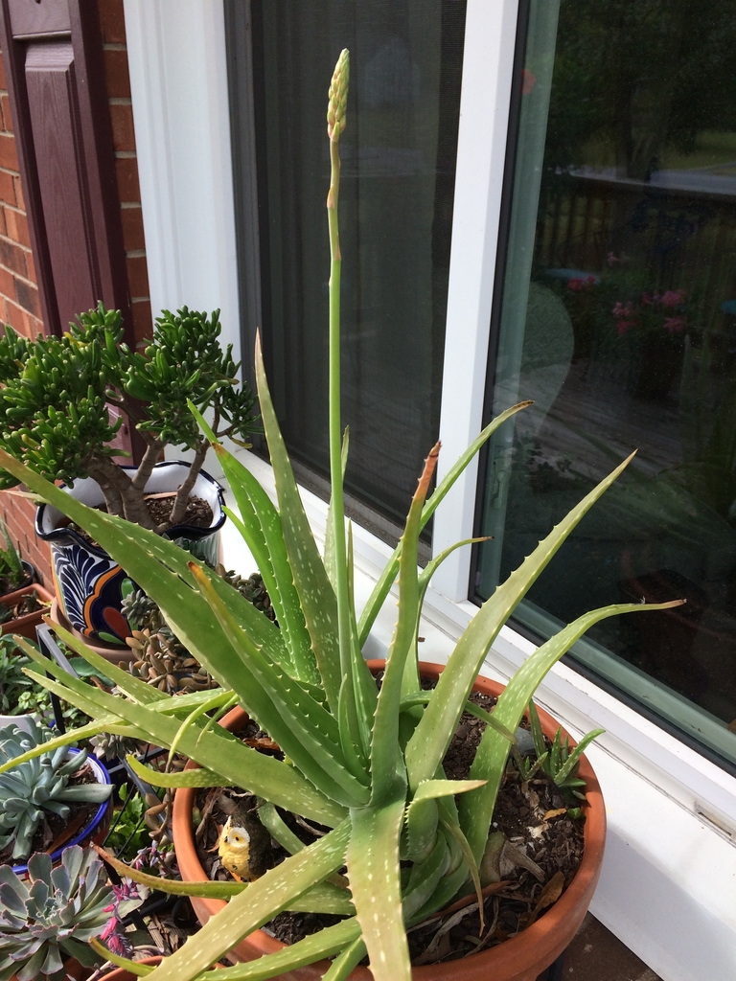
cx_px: 368
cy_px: 490
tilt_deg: -27.3
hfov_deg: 48.2
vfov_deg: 61.7
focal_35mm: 29
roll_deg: -0.2
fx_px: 822
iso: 32
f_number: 2.2
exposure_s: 1/547
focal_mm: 4.15
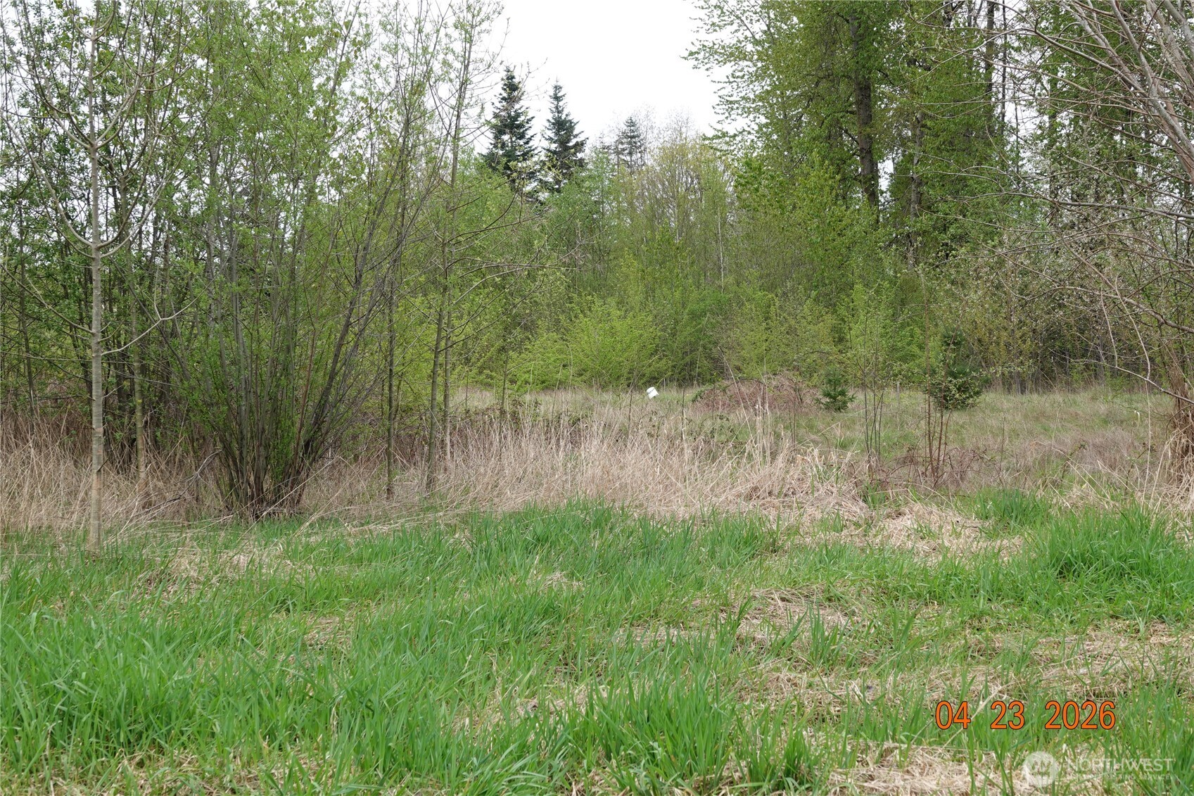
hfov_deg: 36.9
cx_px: 597
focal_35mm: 54
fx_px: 1791
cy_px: 398
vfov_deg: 25.1
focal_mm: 19.68
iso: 100
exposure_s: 1/250
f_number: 3.5
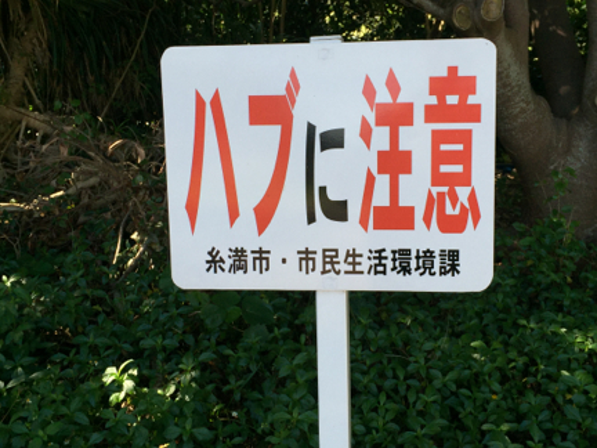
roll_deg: -2.2
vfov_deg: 33.6
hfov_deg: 43.8
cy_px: 206
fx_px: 742
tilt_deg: -16.7
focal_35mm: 43
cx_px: 333
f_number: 2.2
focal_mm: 4.15
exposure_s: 1/860
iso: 32
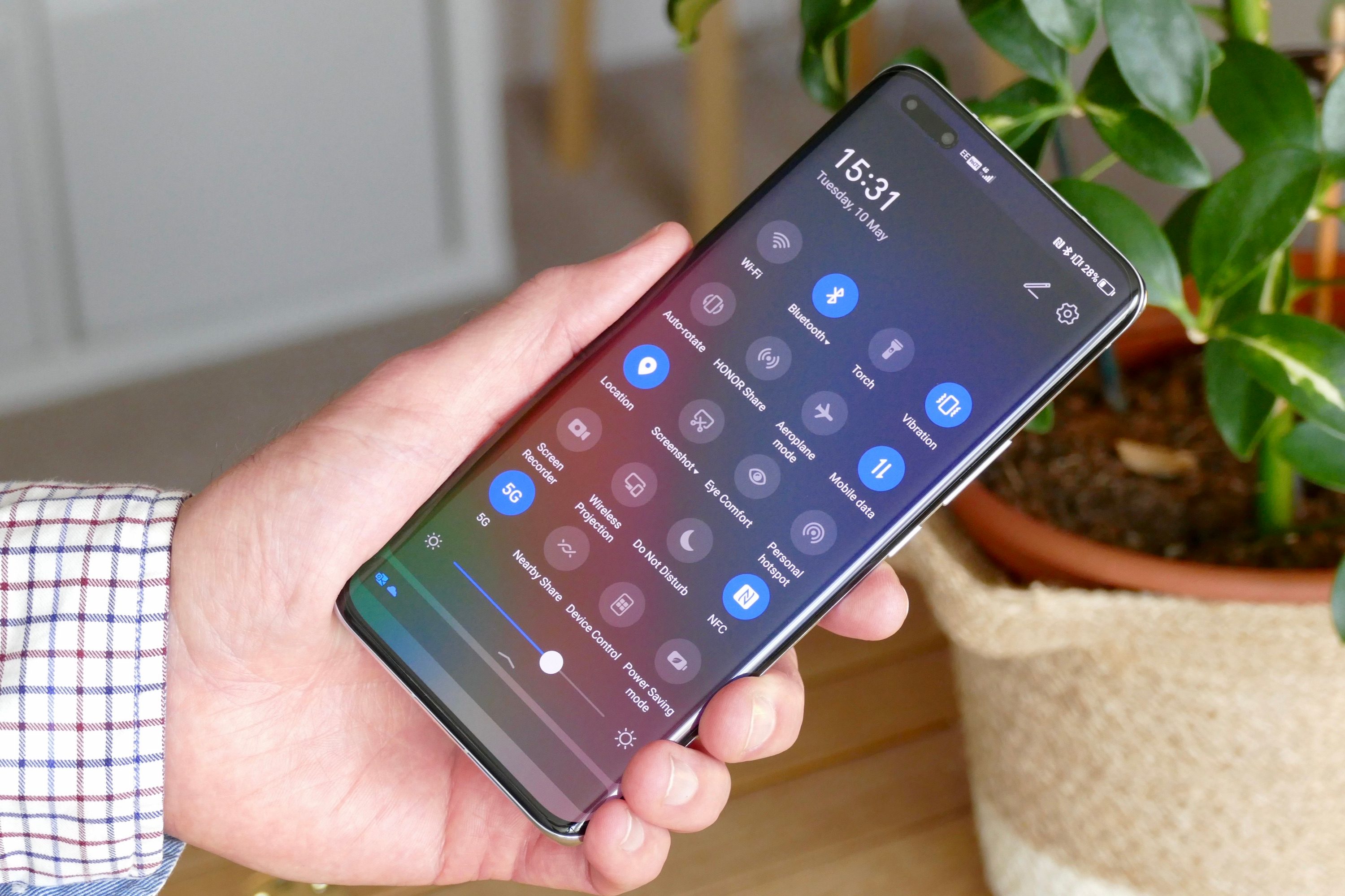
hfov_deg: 18.6
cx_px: 672
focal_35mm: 110
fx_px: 4109
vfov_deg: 12.5
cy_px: 448
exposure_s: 1/80
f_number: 4.5
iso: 1000
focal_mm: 39.97
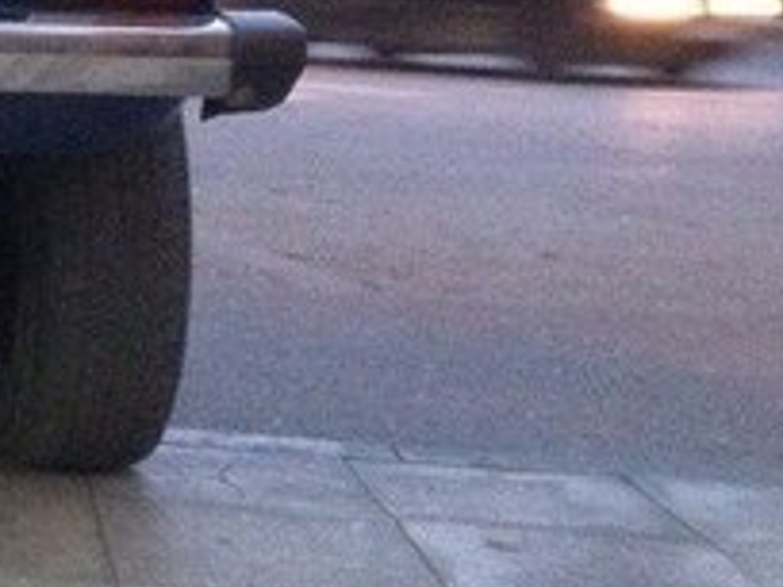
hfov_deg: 16.5
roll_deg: -1.6
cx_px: -453
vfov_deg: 13.8
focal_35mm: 107
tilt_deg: -5.0
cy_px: 182
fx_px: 2420
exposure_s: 1/15
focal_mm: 4.12
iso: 640
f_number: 2.4
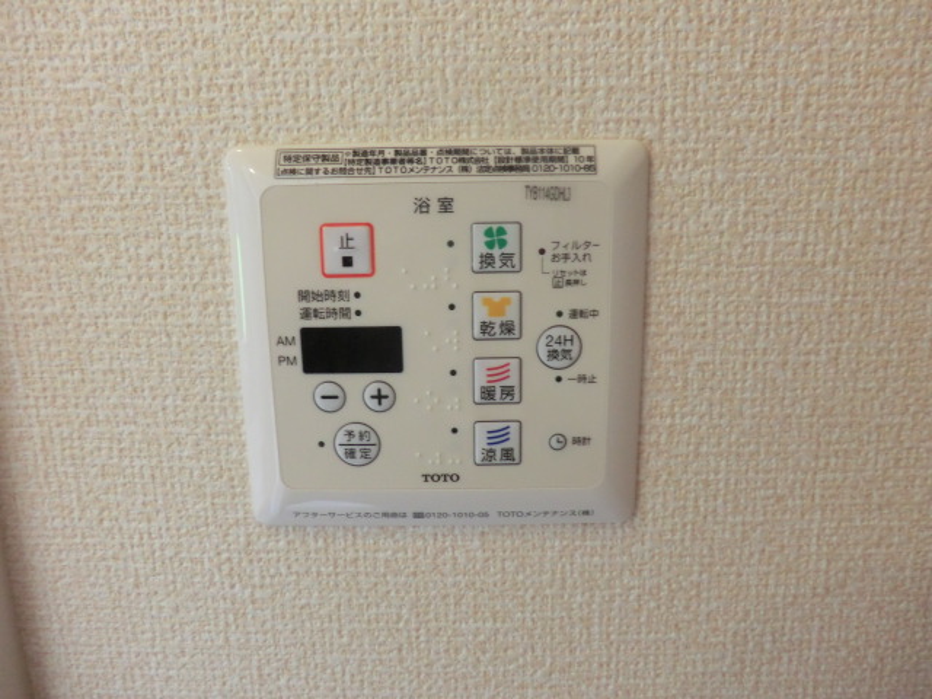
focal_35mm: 24
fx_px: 646
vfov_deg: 56.8
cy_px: 350
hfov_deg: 71.6
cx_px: 466
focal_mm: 4.3
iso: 250
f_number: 3.2
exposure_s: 1/60
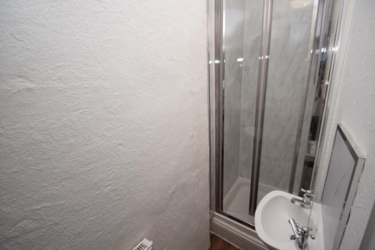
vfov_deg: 77.4
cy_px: 125
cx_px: 188
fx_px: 156
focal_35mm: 15
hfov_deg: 100.4
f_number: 5
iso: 280
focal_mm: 10
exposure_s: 1/100
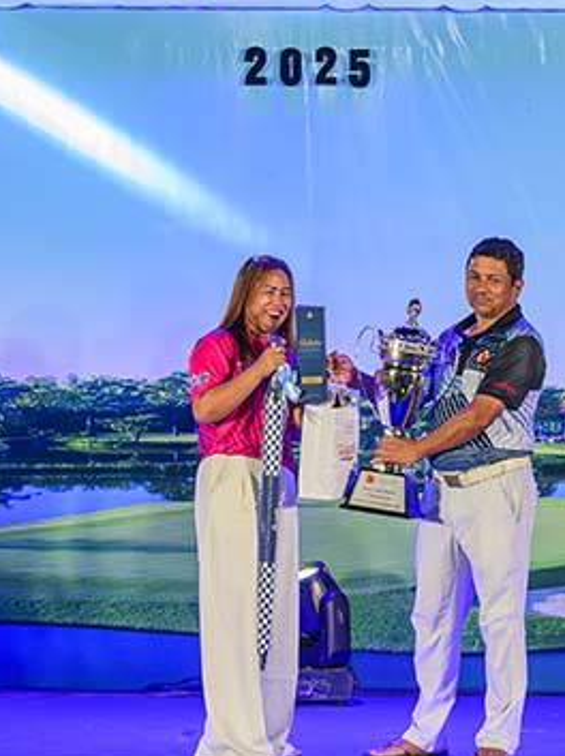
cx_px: 302
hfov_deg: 16.6
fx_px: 1940
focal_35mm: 89
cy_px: 321
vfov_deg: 22.0
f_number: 6.3
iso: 3200
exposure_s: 1/250
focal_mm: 34
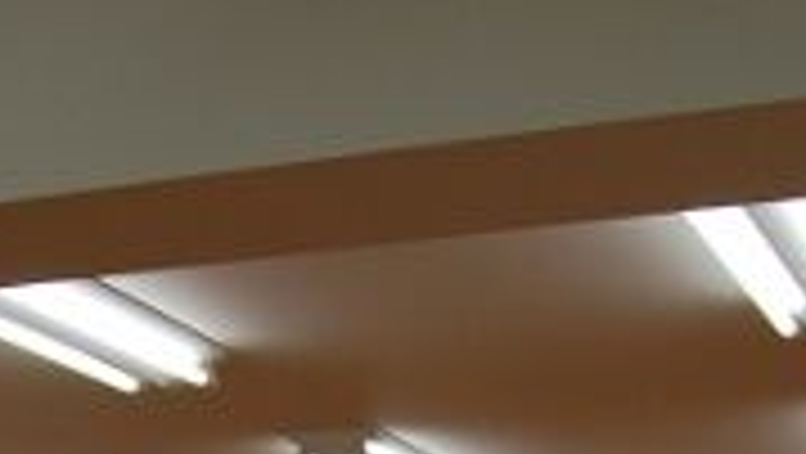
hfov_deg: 20.9
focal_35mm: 101
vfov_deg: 10.6
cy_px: 1029
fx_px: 2160
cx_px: 185
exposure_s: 1/160
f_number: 6.3
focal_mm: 18
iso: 200
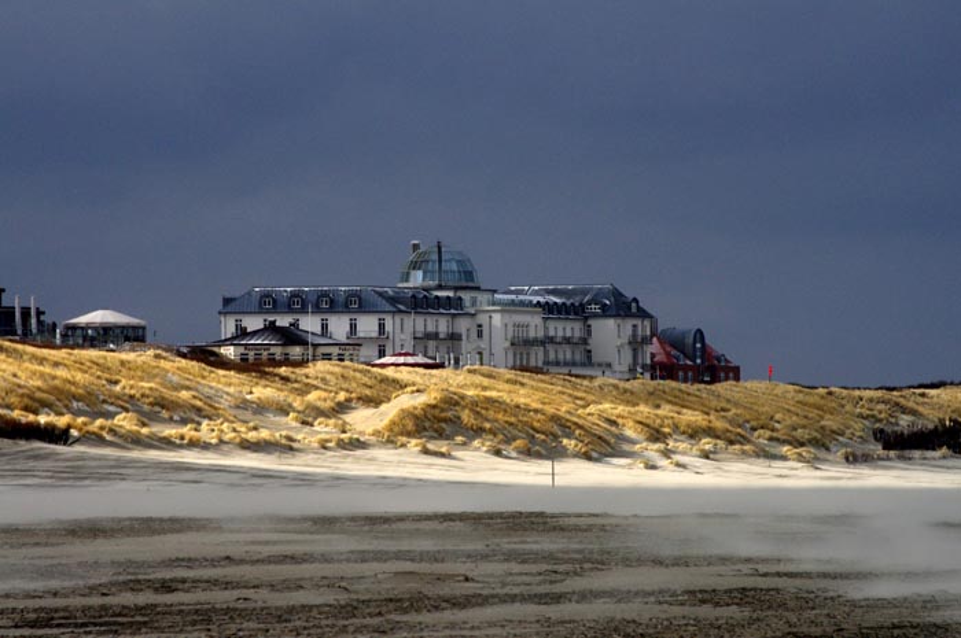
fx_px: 7999
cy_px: 319
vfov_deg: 4.6
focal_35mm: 300
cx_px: 480
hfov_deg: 6.9
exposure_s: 1/400
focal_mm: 200
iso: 400
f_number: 11
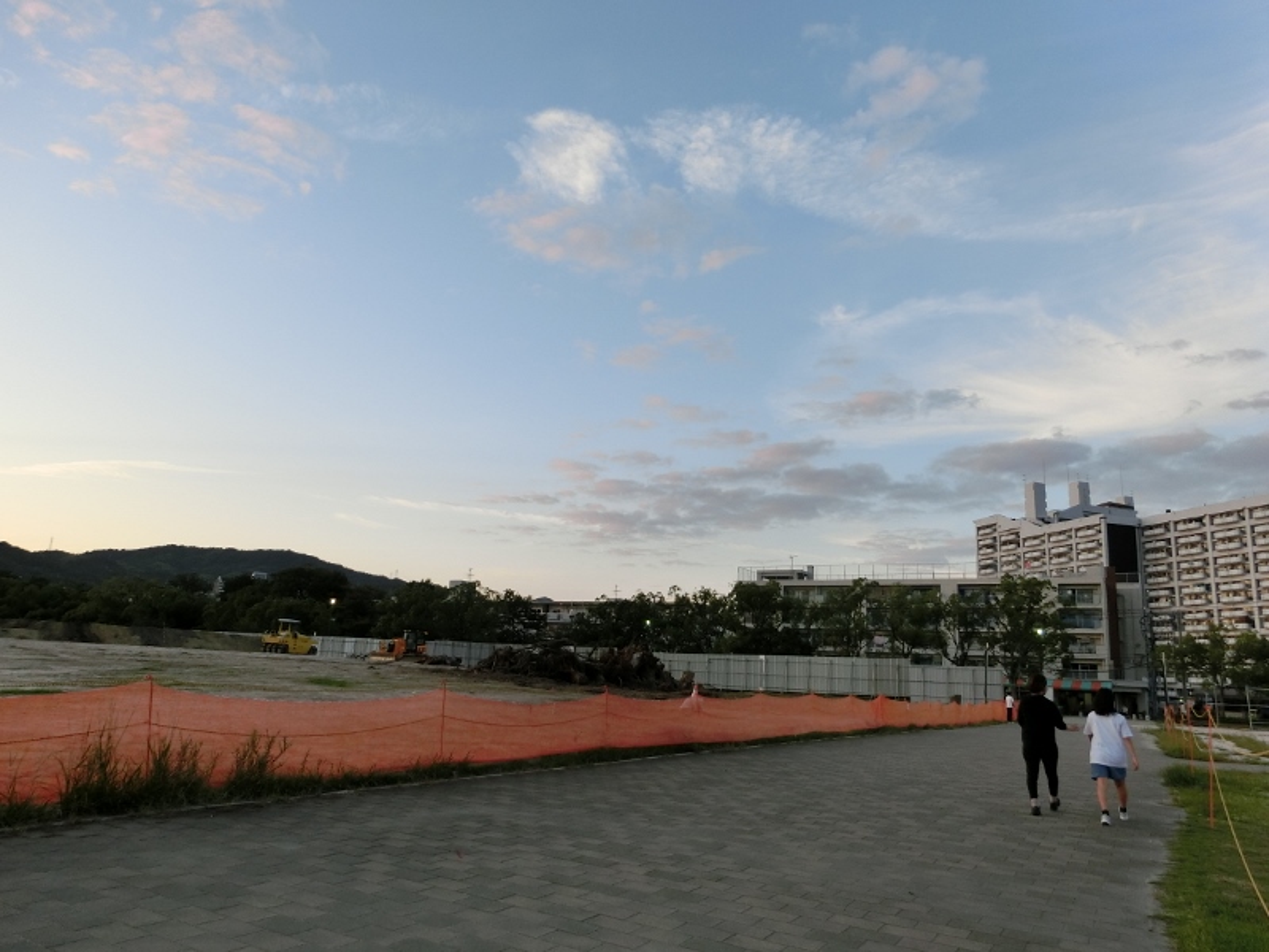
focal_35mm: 24
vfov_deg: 56.8
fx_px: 880
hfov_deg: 71.6
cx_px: 634
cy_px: 476
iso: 80
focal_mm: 4.24
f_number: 3
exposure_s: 1/160
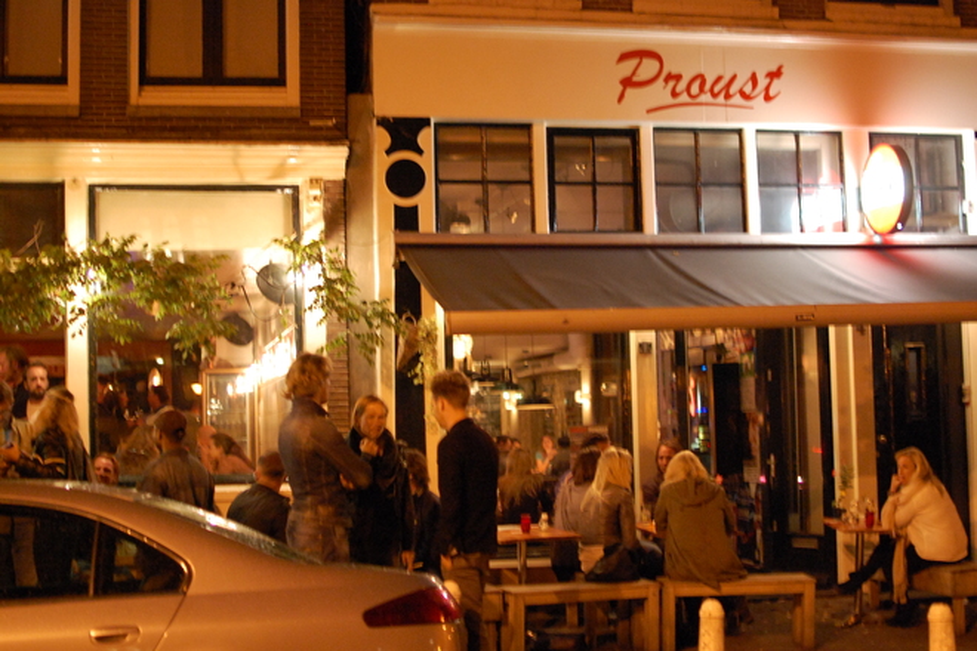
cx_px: 488
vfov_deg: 25.8
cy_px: 326
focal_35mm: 52
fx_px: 1425
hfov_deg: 37.9
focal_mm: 35
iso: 1400
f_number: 1.8
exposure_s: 1/8
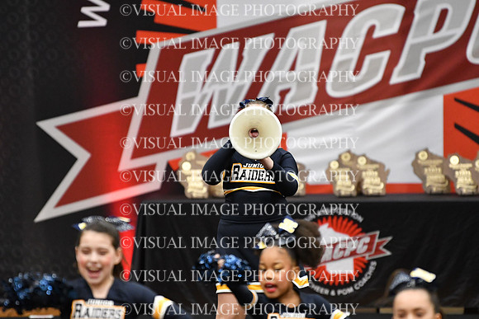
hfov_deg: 6.9
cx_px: 240
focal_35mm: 300
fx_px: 3992
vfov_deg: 4.6
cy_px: 160
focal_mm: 200
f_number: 2.8
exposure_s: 1/800
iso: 5000
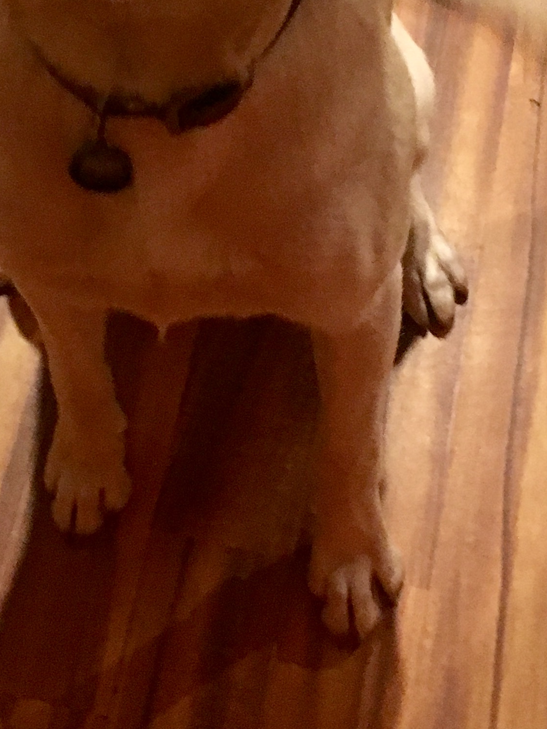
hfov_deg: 18.8
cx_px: 162
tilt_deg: -62.3
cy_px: 178
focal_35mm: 78
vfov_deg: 24.7
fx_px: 1644
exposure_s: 1/15
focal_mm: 4.15
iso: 400
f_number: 2.2
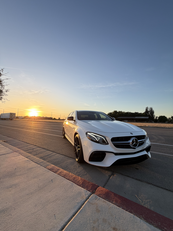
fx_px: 93
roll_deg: -1.5
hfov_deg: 85.7
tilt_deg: +3.3
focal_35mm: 14
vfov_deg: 102.1
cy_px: 116
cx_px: 86
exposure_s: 1/213
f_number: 2.2
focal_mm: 2.22
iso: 64
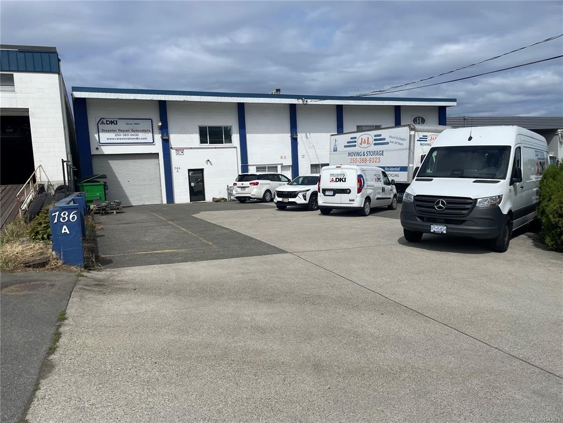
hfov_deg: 67.3
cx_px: 282
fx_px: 423
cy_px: 212
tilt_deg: -4.3
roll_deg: +2.8
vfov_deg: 53.1
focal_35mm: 26
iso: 32
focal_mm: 4.2
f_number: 1.6
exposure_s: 1/9091
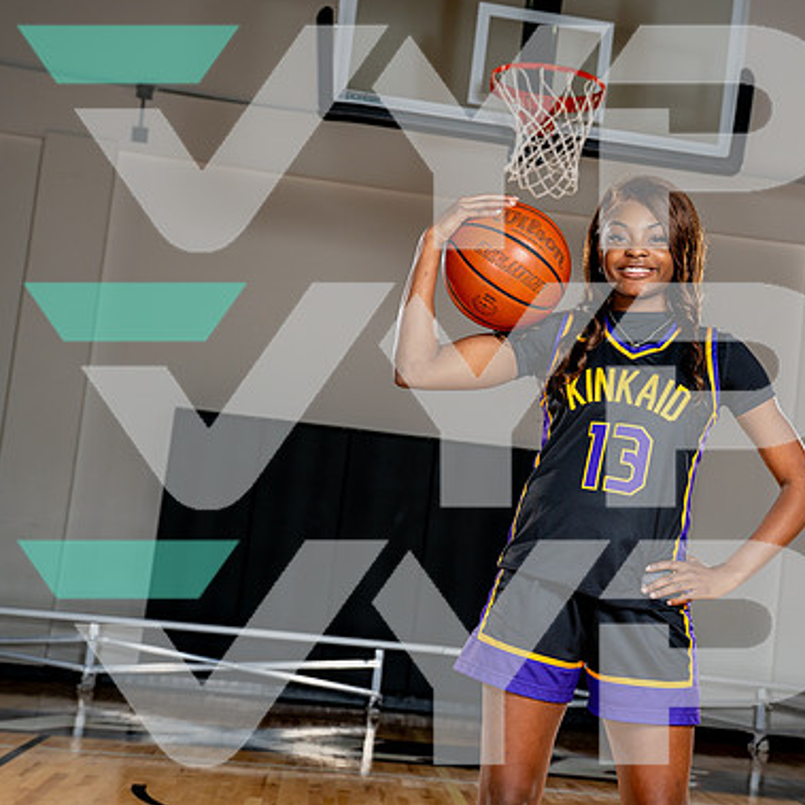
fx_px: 1710
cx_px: 565
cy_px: 396
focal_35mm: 65
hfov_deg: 26.3
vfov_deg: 26.5
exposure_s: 1/250
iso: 200
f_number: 5.6
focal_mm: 50
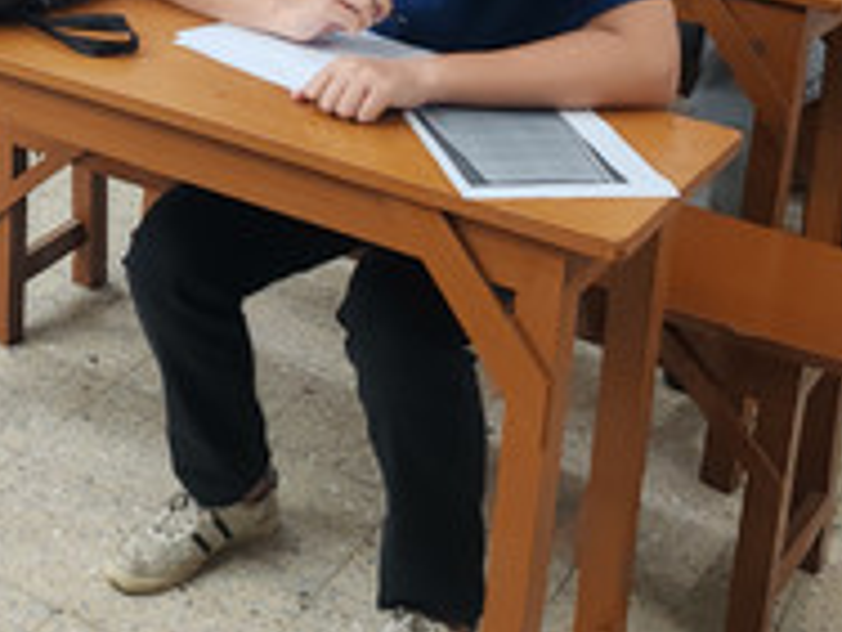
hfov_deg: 26.0
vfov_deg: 19.4
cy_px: -101
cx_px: 63
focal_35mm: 72
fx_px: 1751
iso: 640
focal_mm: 6.12
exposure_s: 1/100
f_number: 1.9
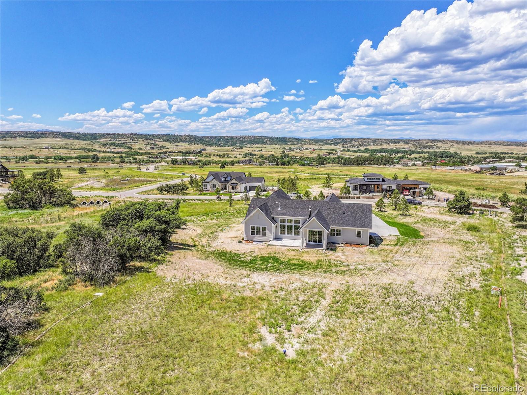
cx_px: 264
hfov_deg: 71.6
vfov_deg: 56.8
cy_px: 198
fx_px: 365
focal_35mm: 24
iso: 120
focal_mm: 12.29
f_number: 2.8
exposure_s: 1/2500
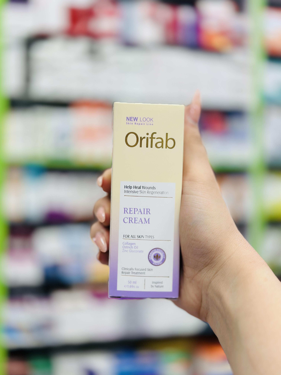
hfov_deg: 30.3
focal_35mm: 48
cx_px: 140
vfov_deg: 39.7
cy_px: 188
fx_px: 520
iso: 64
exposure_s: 1/139
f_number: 1.78
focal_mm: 6.86
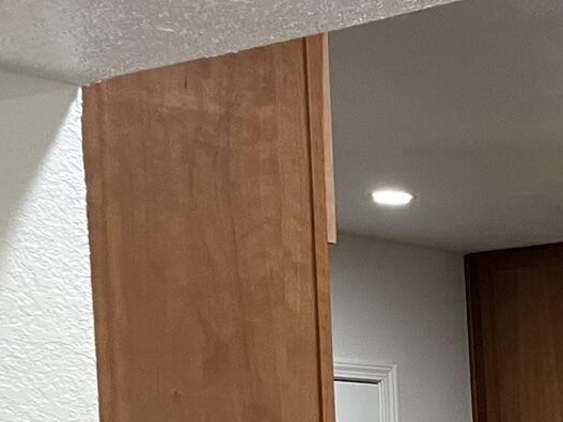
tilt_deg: -0.2
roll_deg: +1.9
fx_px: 1642
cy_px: 575
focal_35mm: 101
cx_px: 1001
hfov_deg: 16.4
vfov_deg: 14.0
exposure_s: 1/60
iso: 125
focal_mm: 4.2
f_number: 1.6
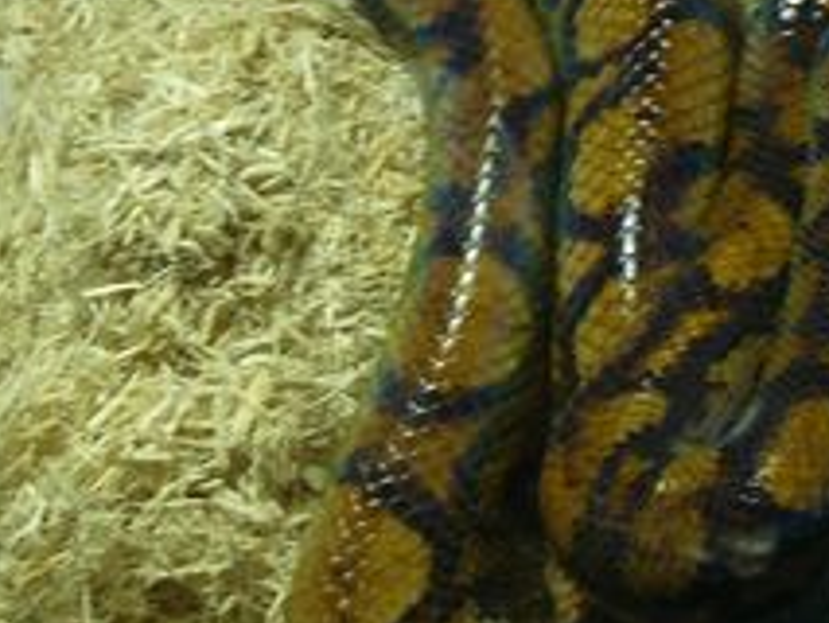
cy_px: 74
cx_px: 479
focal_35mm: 108
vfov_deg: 13.6
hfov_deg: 18.2
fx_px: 2588
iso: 100
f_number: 2.8
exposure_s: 1/30
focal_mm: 6
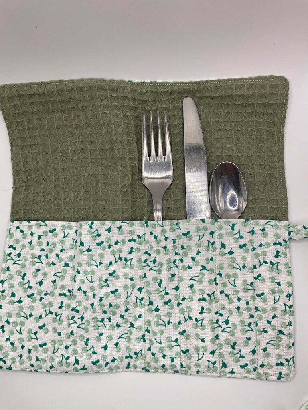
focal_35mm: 29
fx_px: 344
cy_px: 205
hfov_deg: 48.2
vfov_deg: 61.7
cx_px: 154
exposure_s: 1/232
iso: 20
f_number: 1.8
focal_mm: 3
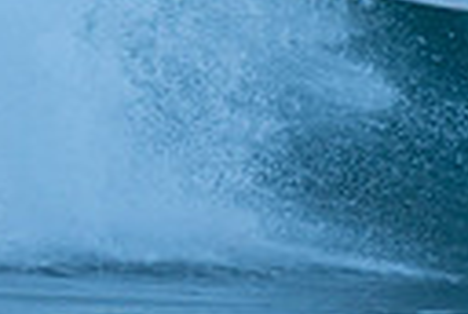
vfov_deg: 0.4
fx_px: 44225
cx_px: 307
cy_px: -254
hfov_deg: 0.6
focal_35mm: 3394
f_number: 5.6
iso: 220
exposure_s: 1/400
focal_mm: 500
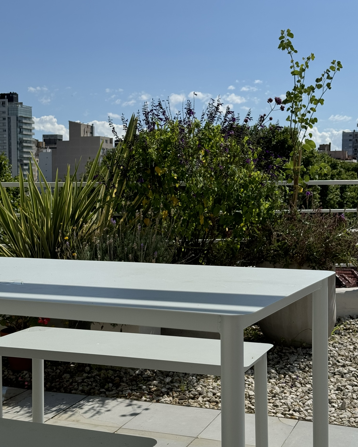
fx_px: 675
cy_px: 231
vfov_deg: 36.7
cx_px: 181
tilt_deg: -3.0
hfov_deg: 29.7
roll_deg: +0.6
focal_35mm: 51
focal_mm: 6.76
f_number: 1.78
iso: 64
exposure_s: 1/7937
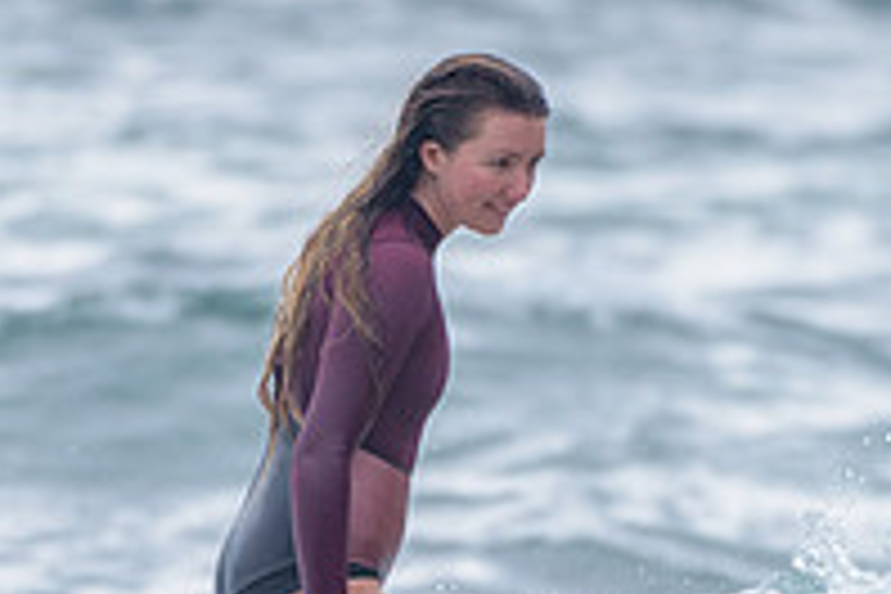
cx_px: 475
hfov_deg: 1.1
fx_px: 44448
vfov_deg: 0.8
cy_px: 640
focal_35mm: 1796
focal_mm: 500
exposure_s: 1/1250
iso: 360
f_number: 5.6
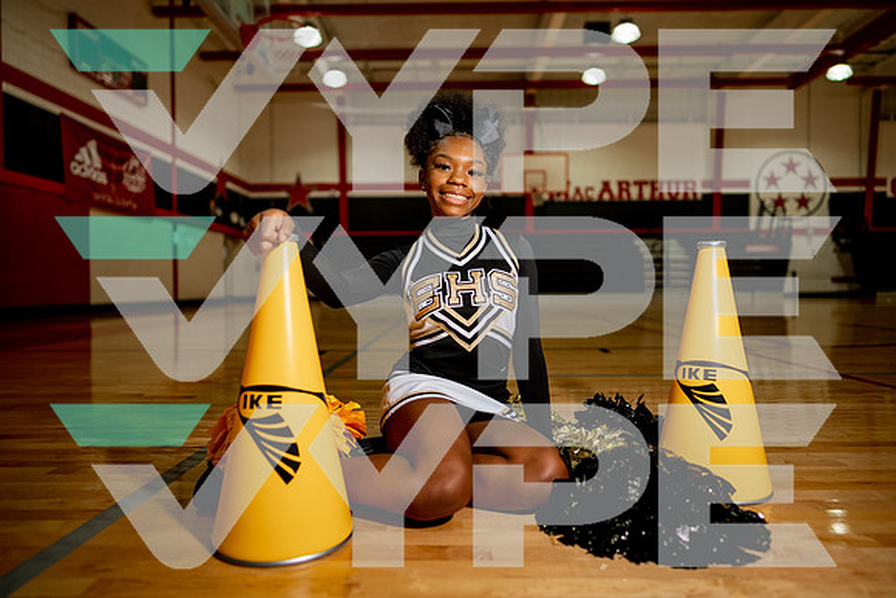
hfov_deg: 73.7
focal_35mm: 24
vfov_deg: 53.2
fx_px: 597
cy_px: 299
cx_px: 448
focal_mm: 24
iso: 160
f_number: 1.4
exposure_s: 1/400
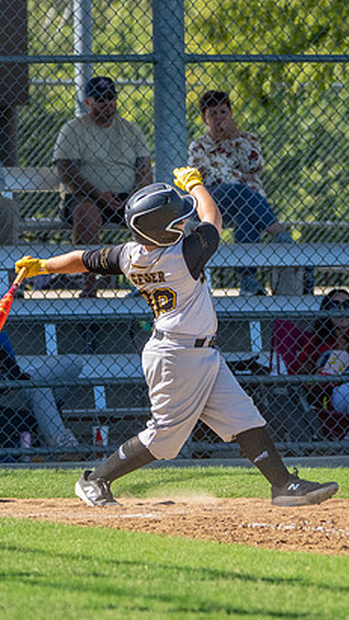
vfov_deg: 4.5
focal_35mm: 478
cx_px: 128
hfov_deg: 2.5
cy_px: 237
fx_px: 7869
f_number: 5
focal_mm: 162
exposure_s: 1/4000
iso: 1000
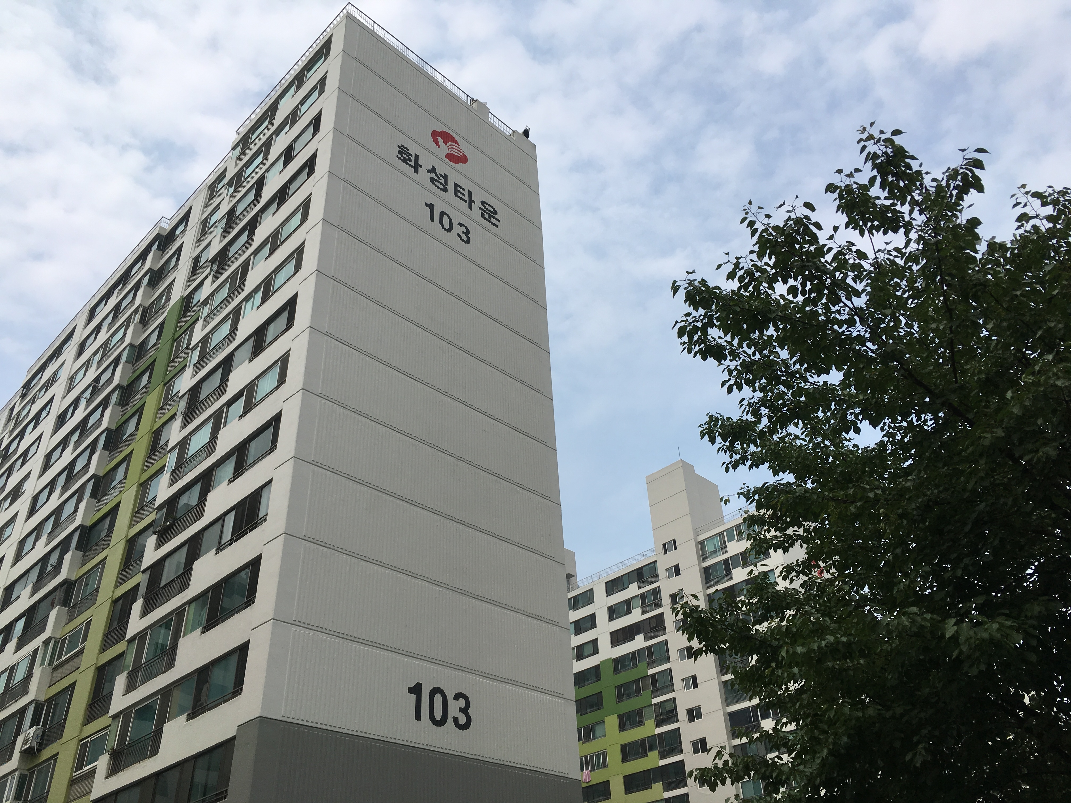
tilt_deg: +35.8
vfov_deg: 48.2
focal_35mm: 29
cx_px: 536
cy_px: 402
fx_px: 897
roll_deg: +3.1
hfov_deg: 61.7
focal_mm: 4.15
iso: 25
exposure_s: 1/1972
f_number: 2.2
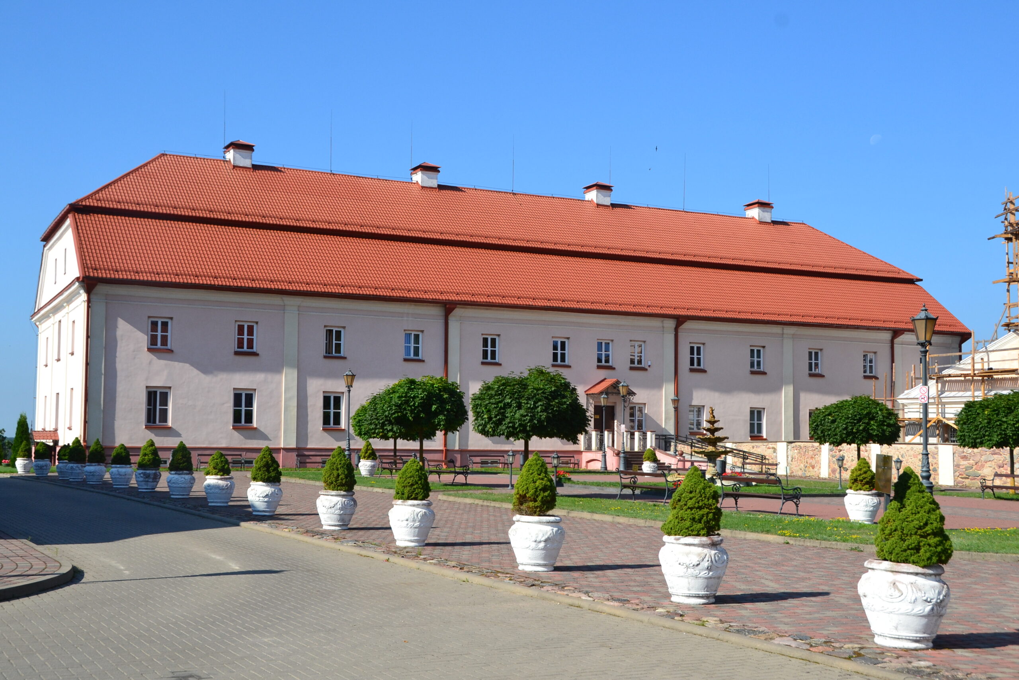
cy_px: 340
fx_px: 1231
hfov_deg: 45.0
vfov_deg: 30.9
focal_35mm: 44
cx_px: 510
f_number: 11
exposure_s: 1/500
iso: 360
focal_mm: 29
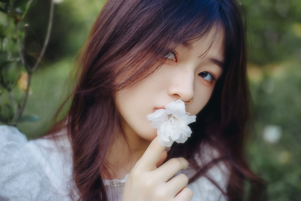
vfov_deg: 27.0
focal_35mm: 50
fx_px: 418
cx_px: 150
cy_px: 100
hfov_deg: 39.6
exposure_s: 1/200
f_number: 2.2
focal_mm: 50
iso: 100
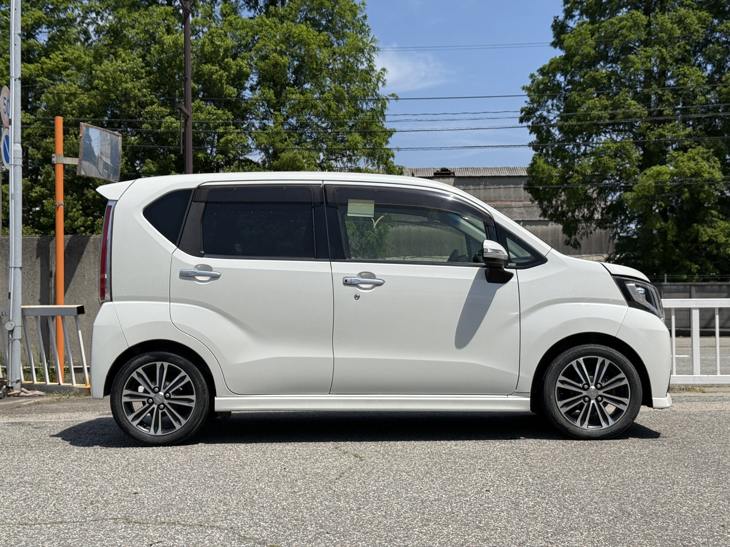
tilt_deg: +1.6
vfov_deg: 30.3
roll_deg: +0.5
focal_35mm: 48
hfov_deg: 39.7
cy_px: 274
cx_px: 365
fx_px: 1012
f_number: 1.78
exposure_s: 1/8772
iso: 80
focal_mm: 6.76
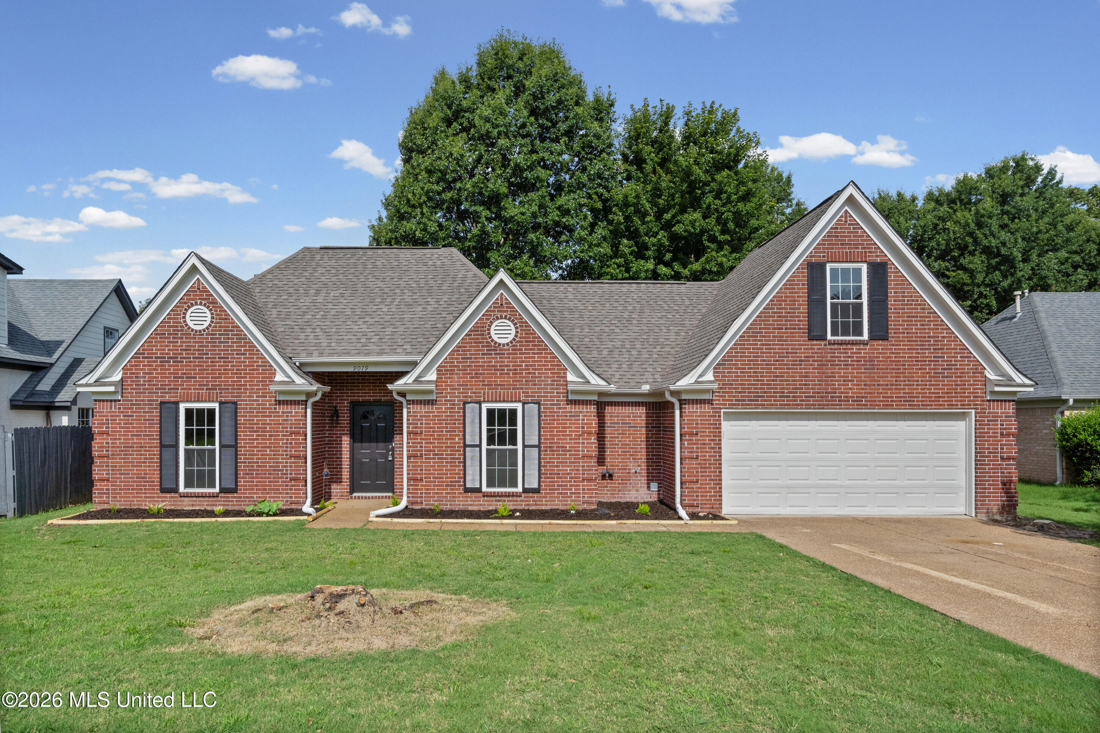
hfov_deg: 76.1
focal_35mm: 23
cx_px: 550
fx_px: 703
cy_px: 366
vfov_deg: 55.1
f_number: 9.5
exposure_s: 1/3000
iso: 1000
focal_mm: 23
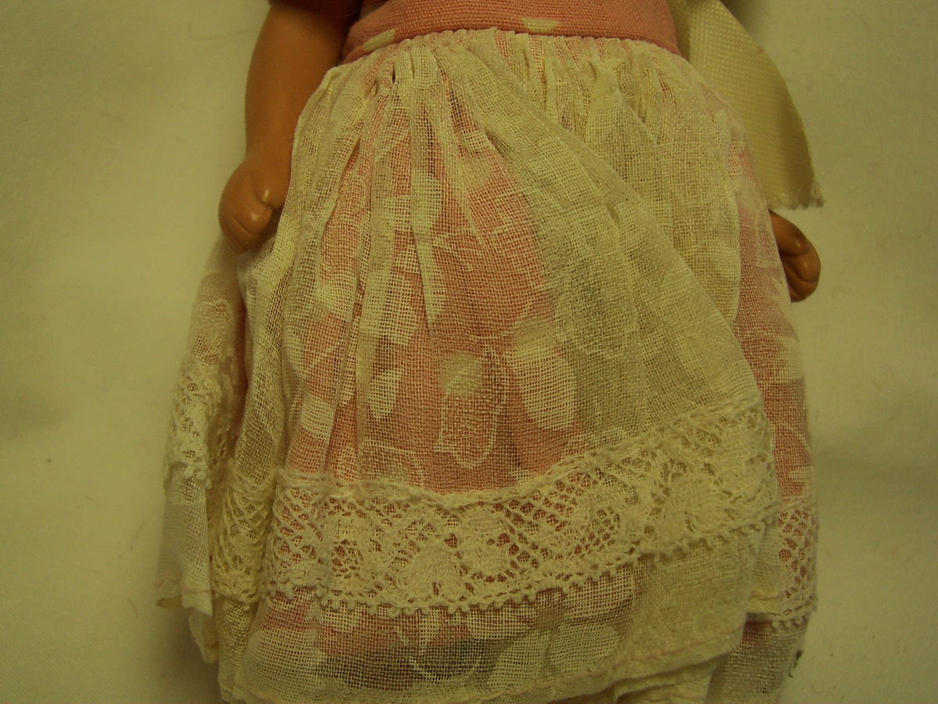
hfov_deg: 50.1
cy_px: 352
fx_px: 1003
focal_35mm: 37
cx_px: 469
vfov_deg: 38.7
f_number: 2.8
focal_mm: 5.6
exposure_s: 1/250
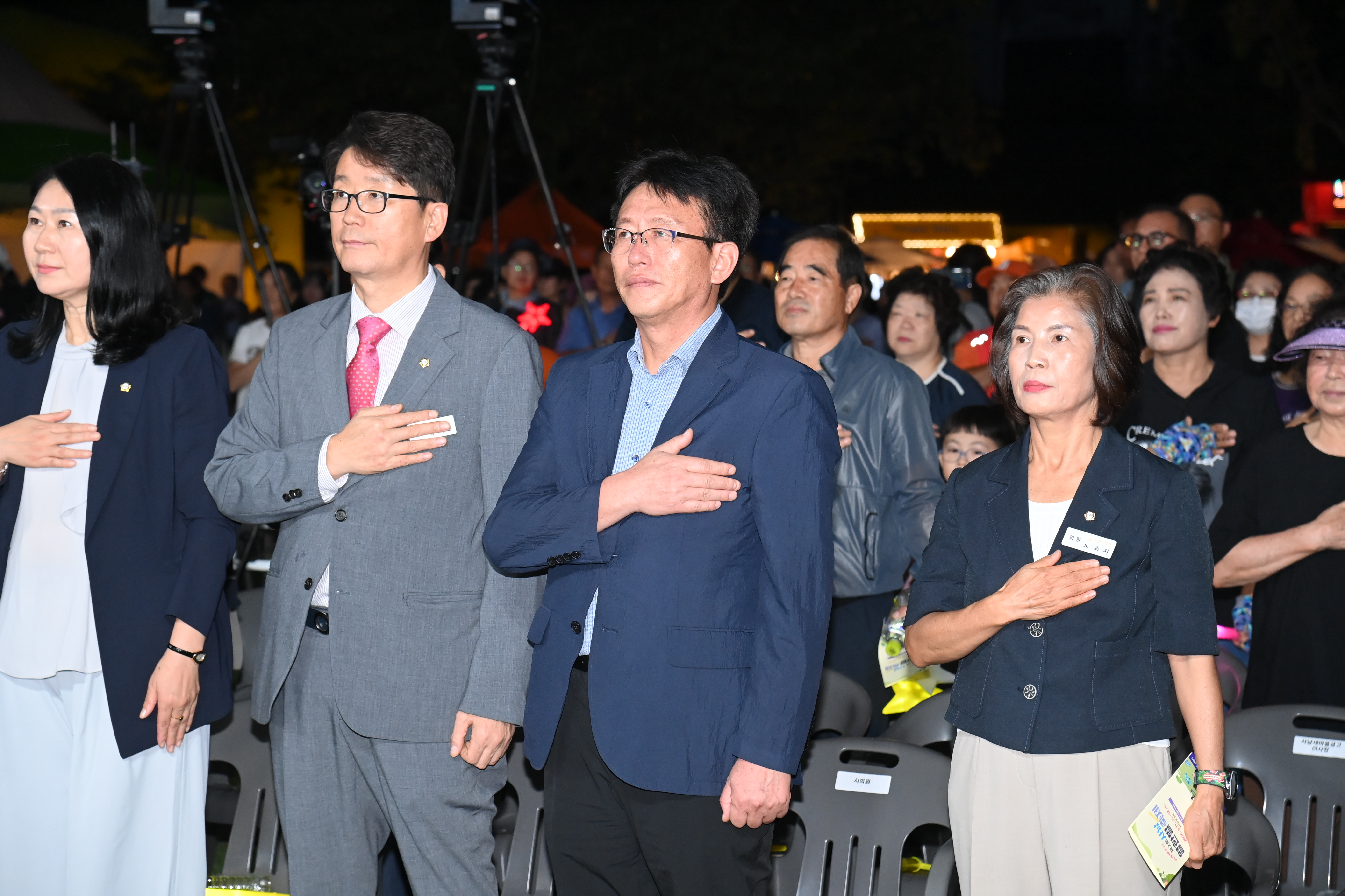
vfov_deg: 14.9
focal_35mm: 92
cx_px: 672
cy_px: 448
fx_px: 3437
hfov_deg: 22.1
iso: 4000
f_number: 6.3
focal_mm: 92
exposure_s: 1/250
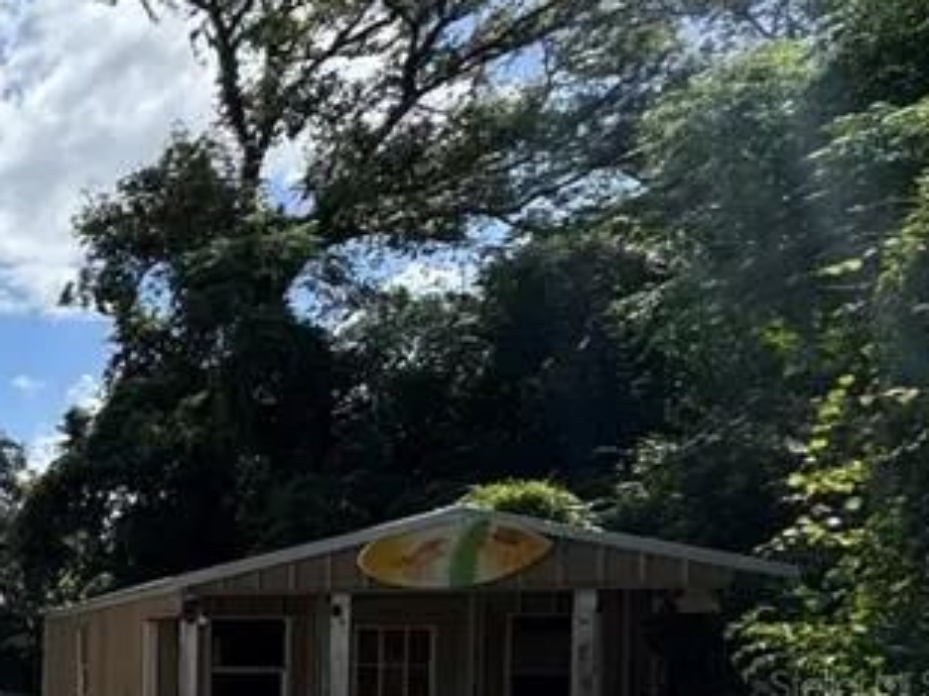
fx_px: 1235
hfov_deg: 25.7
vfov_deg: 29.6
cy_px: 684
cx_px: -575
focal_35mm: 46
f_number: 2.2
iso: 50
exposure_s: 1/2146
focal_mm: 2.22
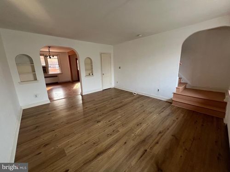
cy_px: 86
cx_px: 115
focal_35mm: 13
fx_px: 86
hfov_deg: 106.2
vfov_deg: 89.9
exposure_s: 1/99
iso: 160
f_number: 1.8
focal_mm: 1.57
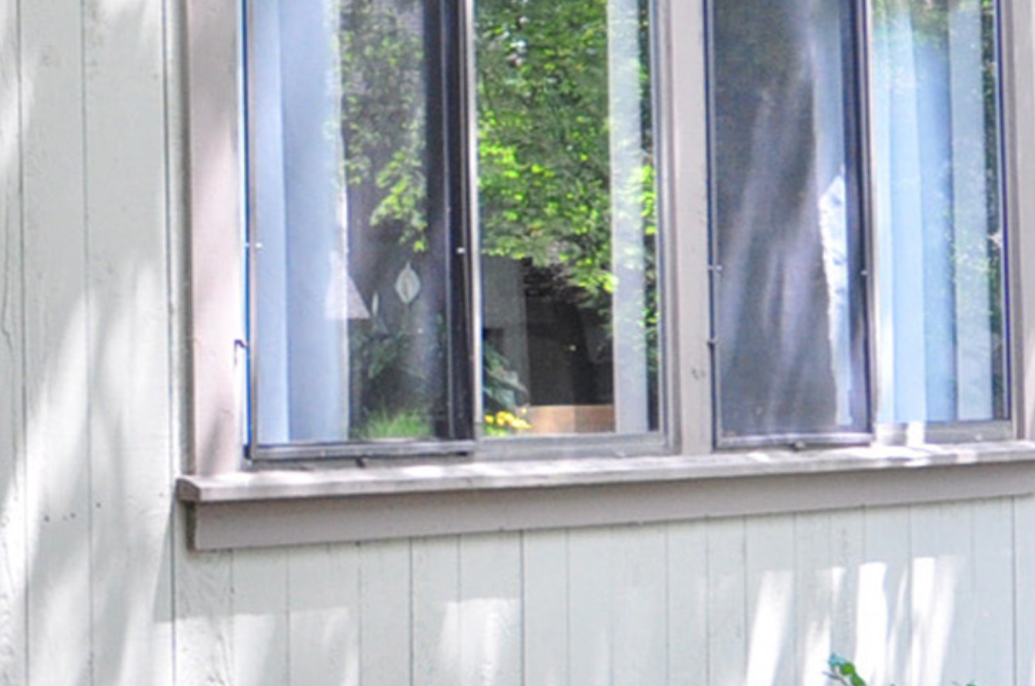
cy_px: 354
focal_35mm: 60
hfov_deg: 30.2
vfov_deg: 22.5
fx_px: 1722
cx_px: -90
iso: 800
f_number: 3.5
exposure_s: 1/125
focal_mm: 10
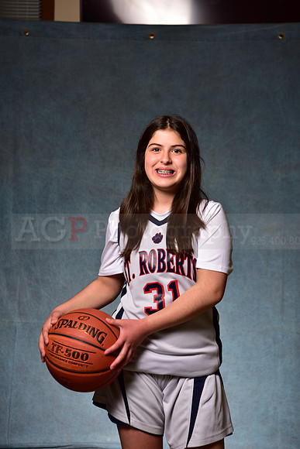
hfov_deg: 19.5
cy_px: 224
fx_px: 874
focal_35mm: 70
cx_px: 150
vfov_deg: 28.8
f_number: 5
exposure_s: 1/200
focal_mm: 70
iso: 100
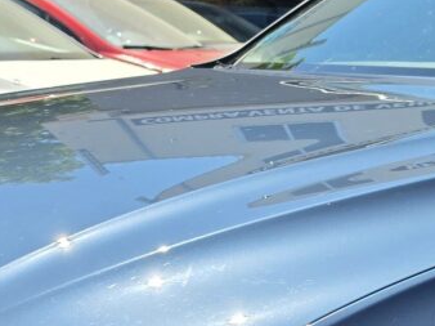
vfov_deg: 13.2
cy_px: 398
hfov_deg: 17.5
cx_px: 471
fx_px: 1369
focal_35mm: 109
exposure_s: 1/4055
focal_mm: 6.5
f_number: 1.4
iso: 64
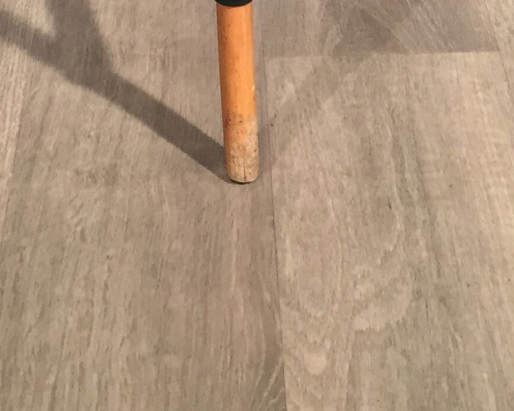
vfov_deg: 12.7
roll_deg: +2.1
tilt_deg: -18.9
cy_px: -422
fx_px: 1612
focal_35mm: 106
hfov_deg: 18.1
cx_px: 176
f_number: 2.2
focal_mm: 4.15
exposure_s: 1/33
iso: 100
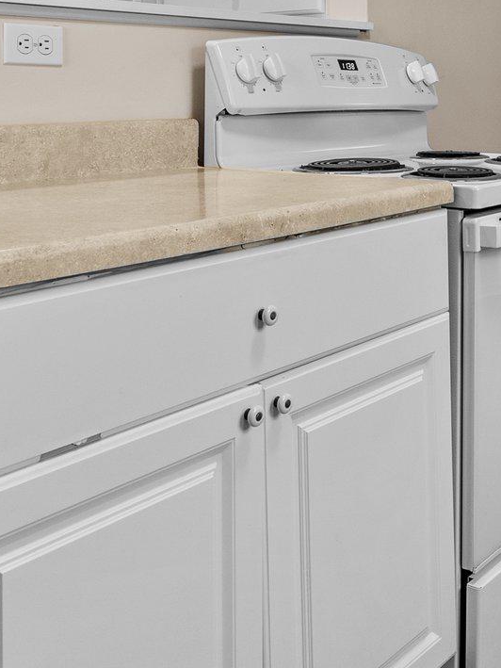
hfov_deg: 28.1
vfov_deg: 36.8
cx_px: 442
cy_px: 129
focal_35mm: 50
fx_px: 965
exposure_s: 1/40
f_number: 8
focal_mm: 18
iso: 1250
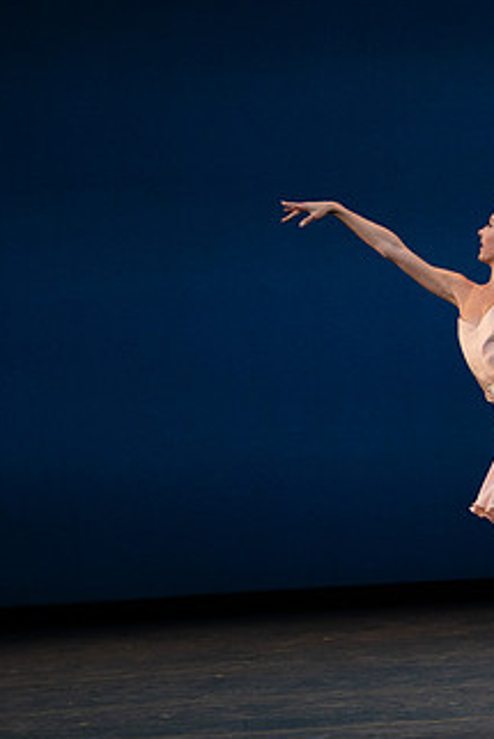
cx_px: 476
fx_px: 7401
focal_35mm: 360
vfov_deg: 5.7
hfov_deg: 3.8
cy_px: 378
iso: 3200
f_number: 8
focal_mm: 200
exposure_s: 1/500
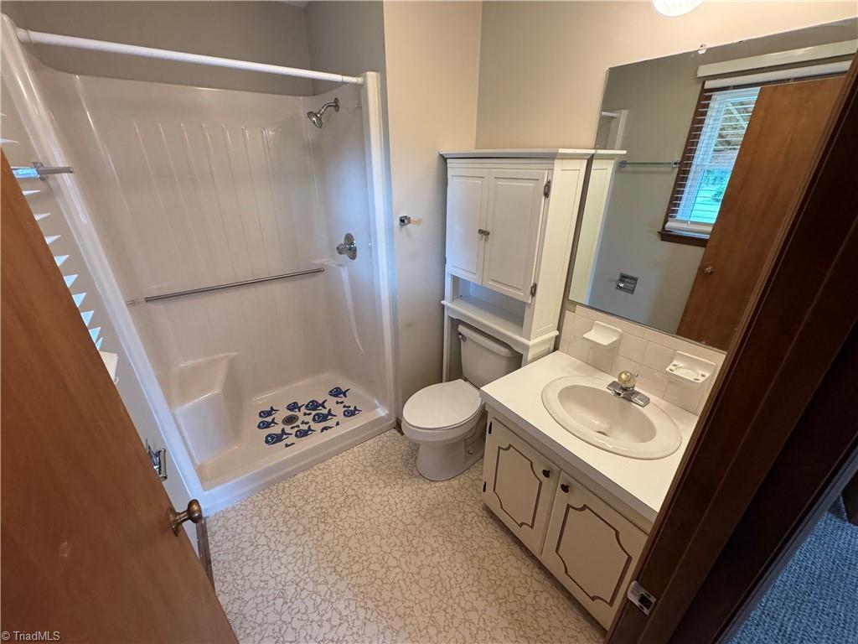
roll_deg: +1.2
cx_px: 429
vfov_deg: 85.7
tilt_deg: -25.6
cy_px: 322
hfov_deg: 102.1
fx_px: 347
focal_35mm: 14
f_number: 2.2
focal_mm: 2.22
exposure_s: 1/120
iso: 320
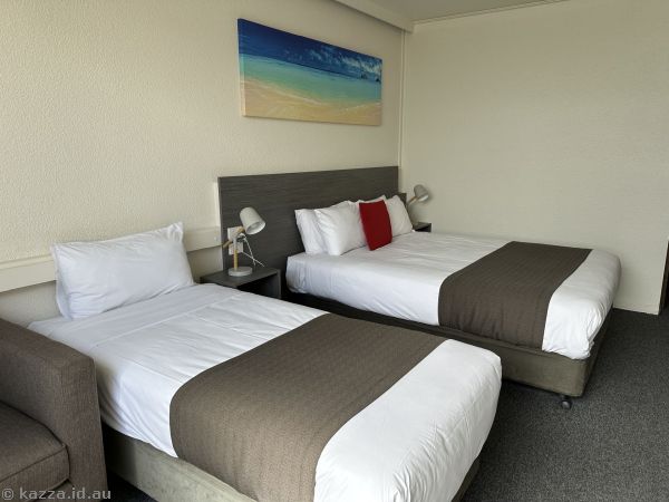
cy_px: 251
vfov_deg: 56.8
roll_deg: -0.3
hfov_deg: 71.6
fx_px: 464
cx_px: 334
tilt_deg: -10.5
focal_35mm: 24
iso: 80
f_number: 1.78
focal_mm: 6.86
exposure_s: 1/482
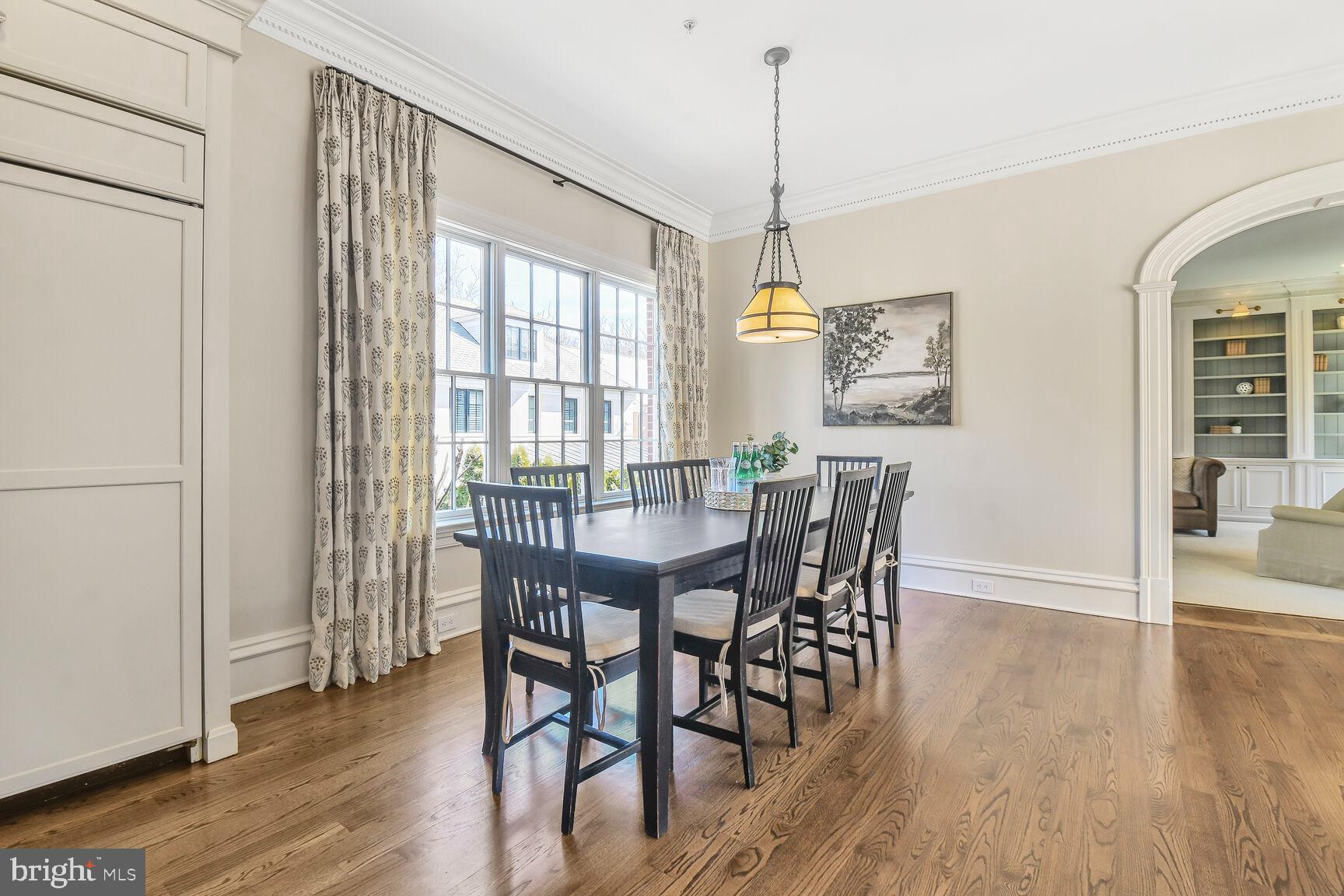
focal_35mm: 15
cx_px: 672
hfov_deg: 100.4
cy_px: 448
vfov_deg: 77.3
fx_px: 560
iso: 200
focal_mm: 10
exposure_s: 1/10
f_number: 9
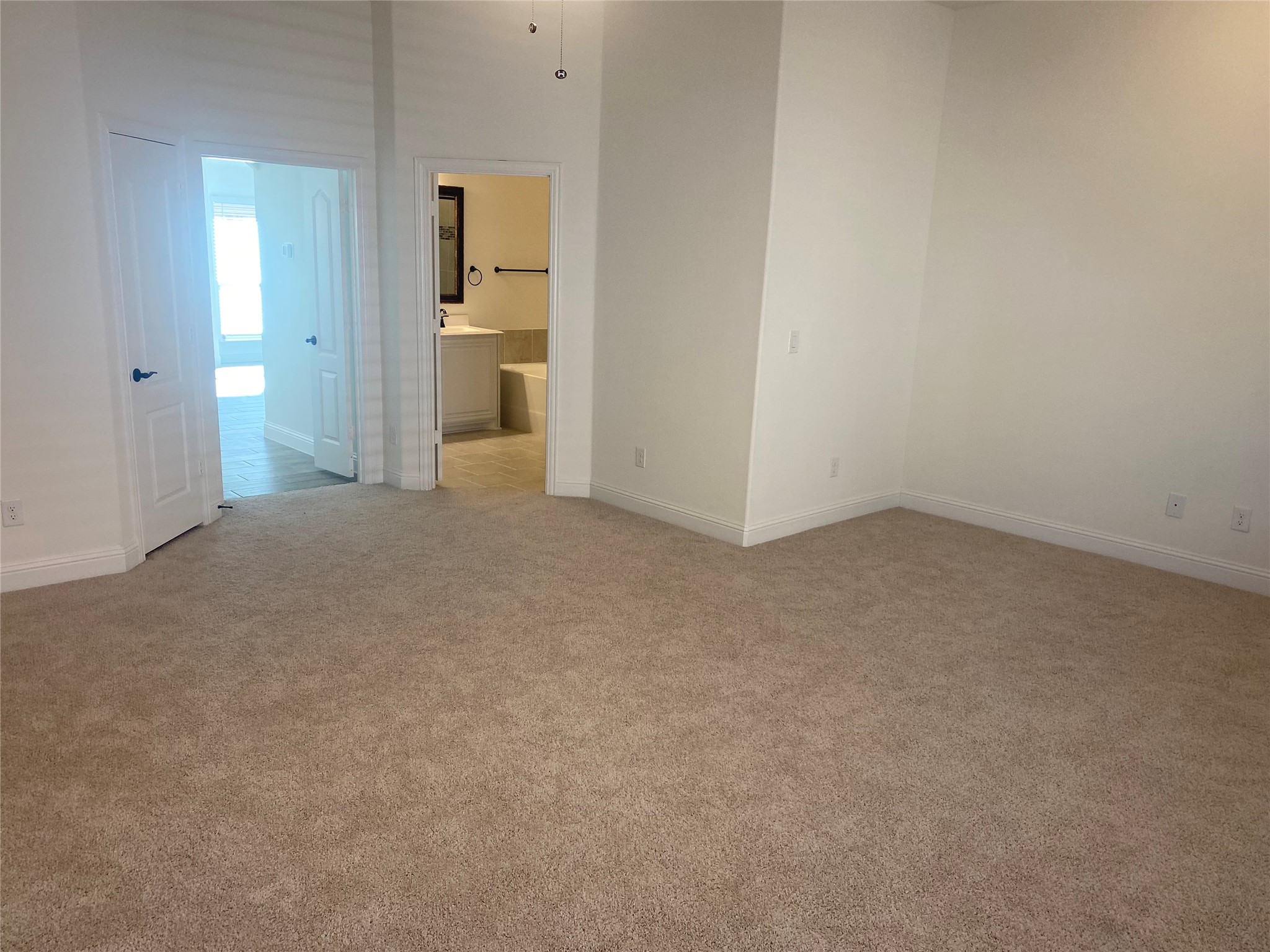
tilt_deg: -13.7
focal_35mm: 26
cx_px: 635
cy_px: 476
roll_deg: -2.1
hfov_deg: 67.3
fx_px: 954
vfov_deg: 53.1
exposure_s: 1/120
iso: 80
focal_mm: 4.25
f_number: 1.8
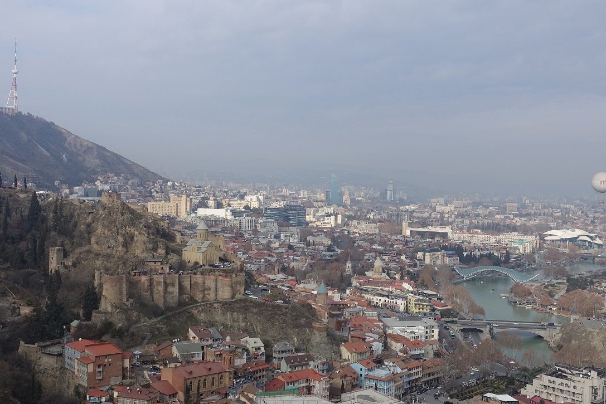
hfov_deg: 49.5
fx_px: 657
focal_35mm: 39
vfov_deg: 34.2
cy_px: 211
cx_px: 309
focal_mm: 11.45
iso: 125
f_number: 5.6
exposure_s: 1/640
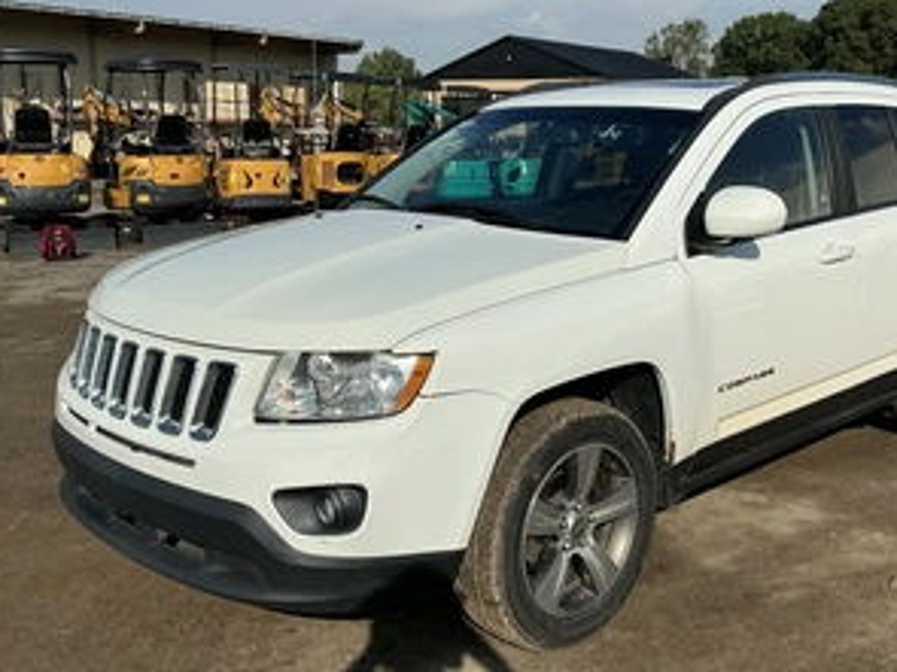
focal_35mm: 38
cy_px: 301
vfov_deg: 37.7
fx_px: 984
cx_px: 569
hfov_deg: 48.5
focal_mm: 3
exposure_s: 1/4785
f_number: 1.8
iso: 25
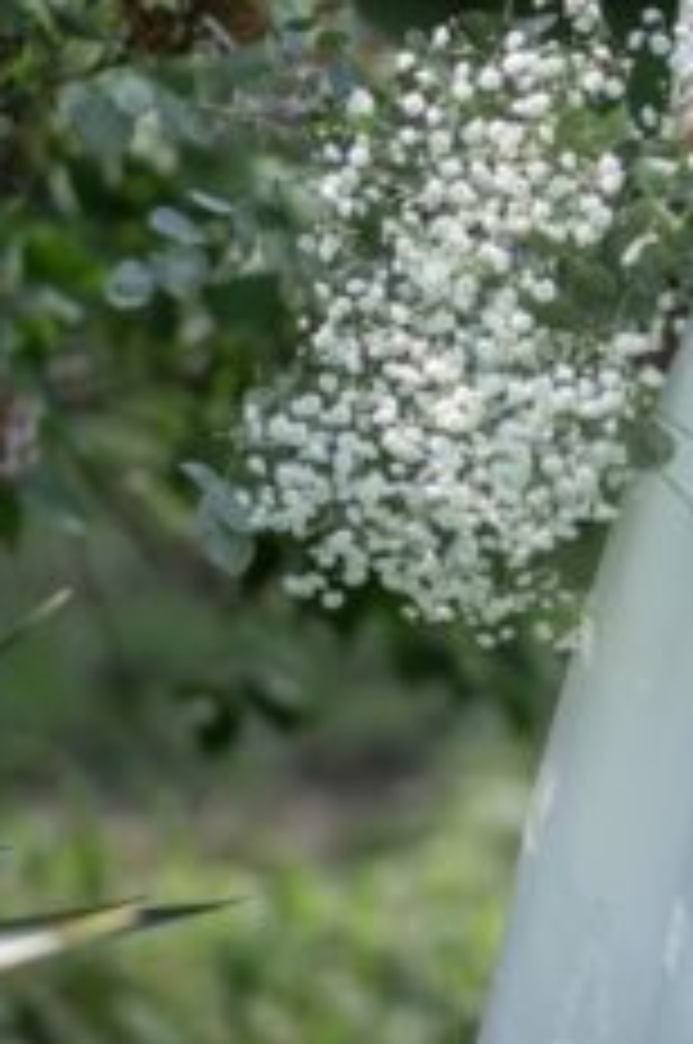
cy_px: 326
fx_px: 8862
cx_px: 954
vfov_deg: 6.7
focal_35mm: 306
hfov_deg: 4.5
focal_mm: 105
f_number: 1.4
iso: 40
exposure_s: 1/1250
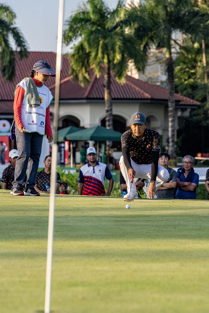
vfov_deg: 15.8
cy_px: 156
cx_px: 104
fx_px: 1132
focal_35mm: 130
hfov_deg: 10.5
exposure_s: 1/2000
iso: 1000
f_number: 4.5
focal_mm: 130
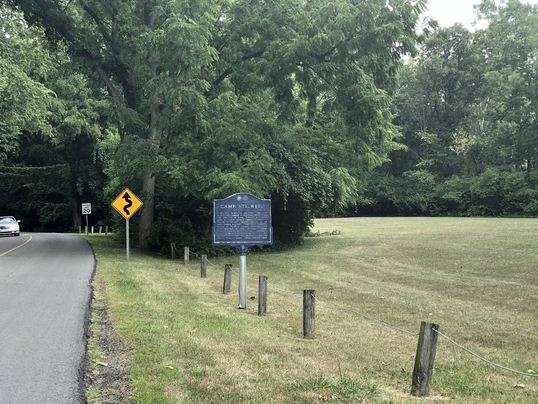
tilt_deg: +0.5
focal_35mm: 52
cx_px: 269
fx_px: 808
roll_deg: +2.5
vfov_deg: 28.0
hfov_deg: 36.8
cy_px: 202
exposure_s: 1/120
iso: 25
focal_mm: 6
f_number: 2.4
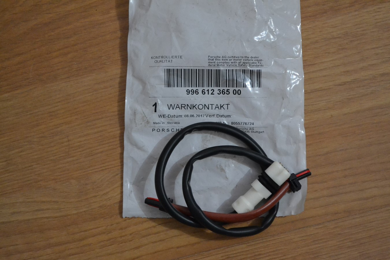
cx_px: 195
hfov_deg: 33.4
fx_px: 650
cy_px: 130
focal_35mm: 60
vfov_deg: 22.6
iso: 3200
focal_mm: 40
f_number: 5.3
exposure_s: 1/25
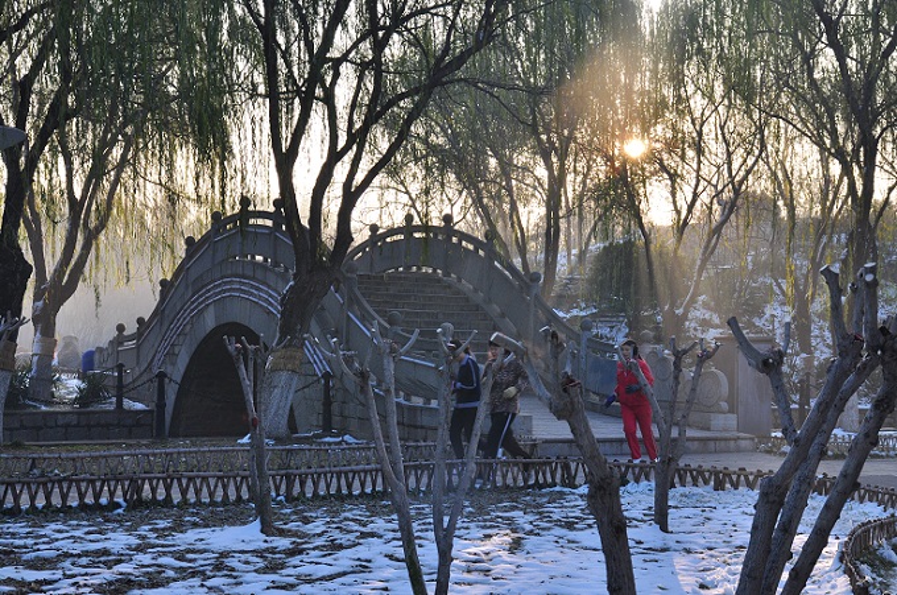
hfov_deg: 37.9
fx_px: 1306
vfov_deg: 25.7
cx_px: 448
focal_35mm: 52
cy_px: 298
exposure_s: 1/100
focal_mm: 35
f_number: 8
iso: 200
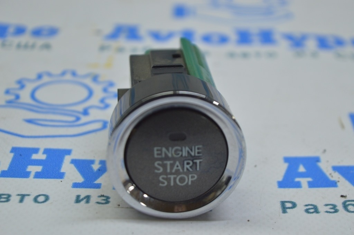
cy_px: 118
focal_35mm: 82
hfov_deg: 24.6
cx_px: 177
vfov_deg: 16.5
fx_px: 811
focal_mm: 55
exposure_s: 1/40
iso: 400
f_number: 5.6
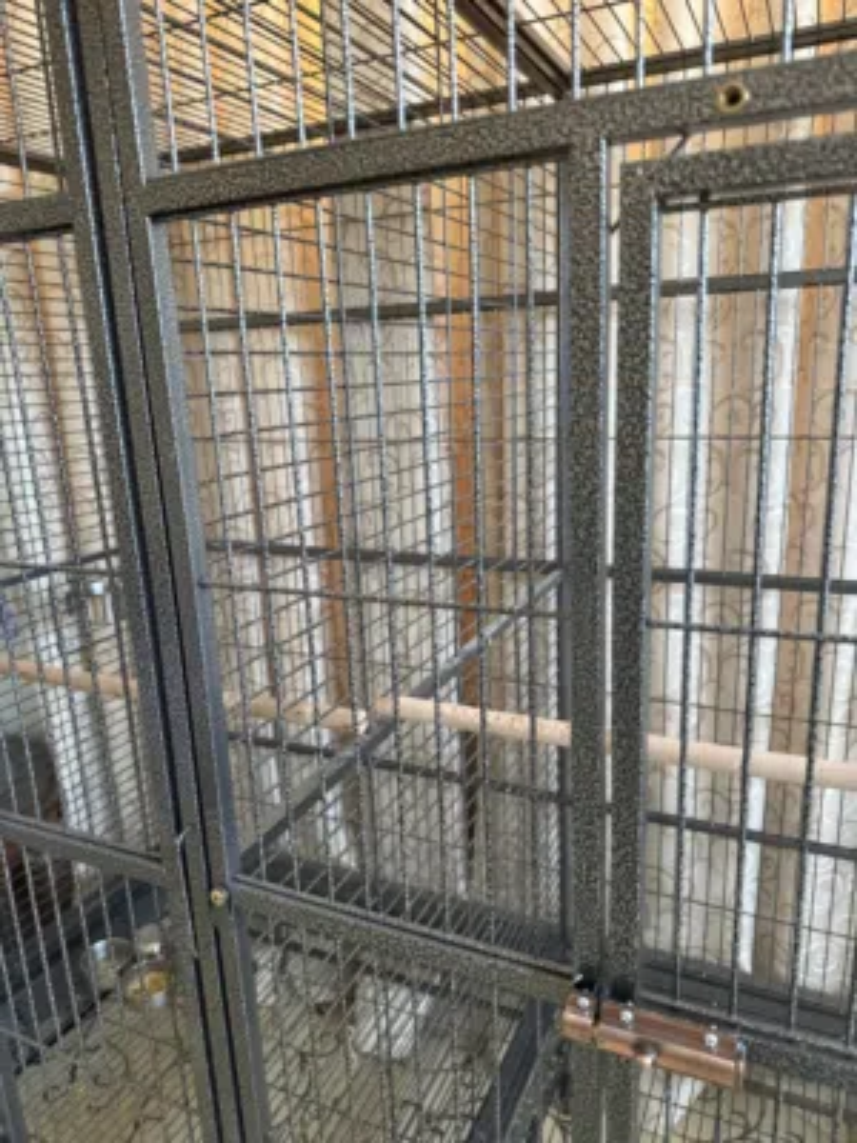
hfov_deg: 56.8
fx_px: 792
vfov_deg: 71.6
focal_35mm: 24
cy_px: 572
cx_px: 428
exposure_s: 1/60
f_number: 1.78
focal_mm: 6.76
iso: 800
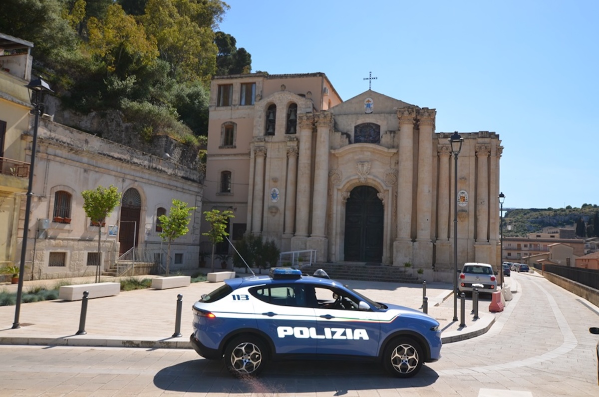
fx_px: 498
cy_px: 198
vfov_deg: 43.4
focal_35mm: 30
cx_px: 300
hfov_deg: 62.0
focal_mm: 20
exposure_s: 1/200
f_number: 10
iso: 100
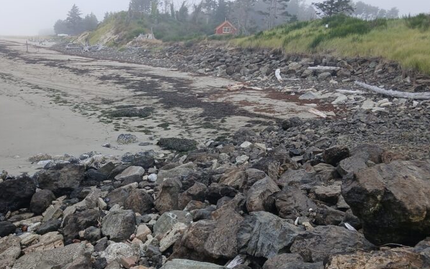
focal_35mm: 42
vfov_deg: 30.5
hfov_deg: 46.6
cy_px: 152
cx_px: 152
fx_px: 492
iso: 20
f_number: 1.8
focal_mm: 3.98
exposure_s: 1/174
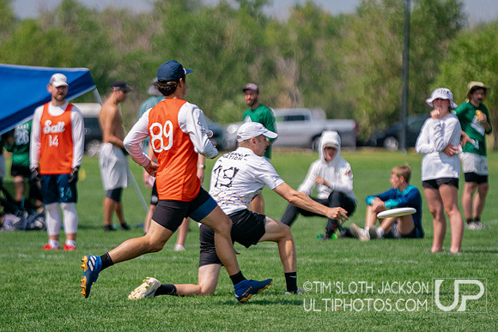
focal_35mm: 357
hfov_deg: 5.8
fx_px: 4940
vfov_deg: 3.9
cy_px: 191
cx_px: 264
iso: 640
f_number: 2.8
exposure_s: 1/16000
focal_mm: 200
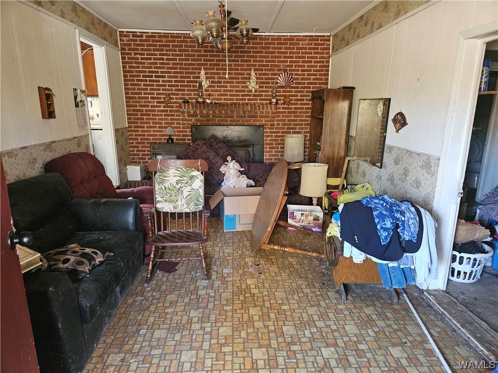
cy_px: 186
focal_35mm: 23
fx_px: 331
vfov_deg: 58.9
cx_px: 249
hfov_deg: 73.9
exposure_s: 1/80
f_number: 1.8
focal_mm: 5.4
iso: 1250
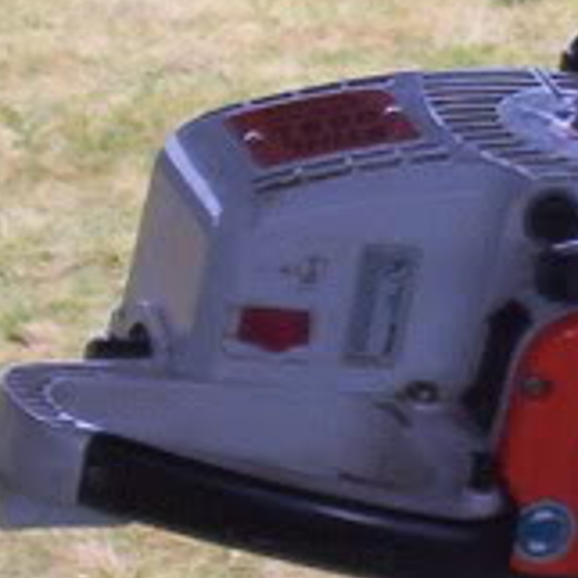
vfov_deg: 6.2
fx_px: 5308
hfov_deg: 6.2
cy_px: 431
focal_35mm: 281
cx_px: 854
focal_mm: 9.98
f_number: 3.54
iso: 140
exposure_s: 1/46.6
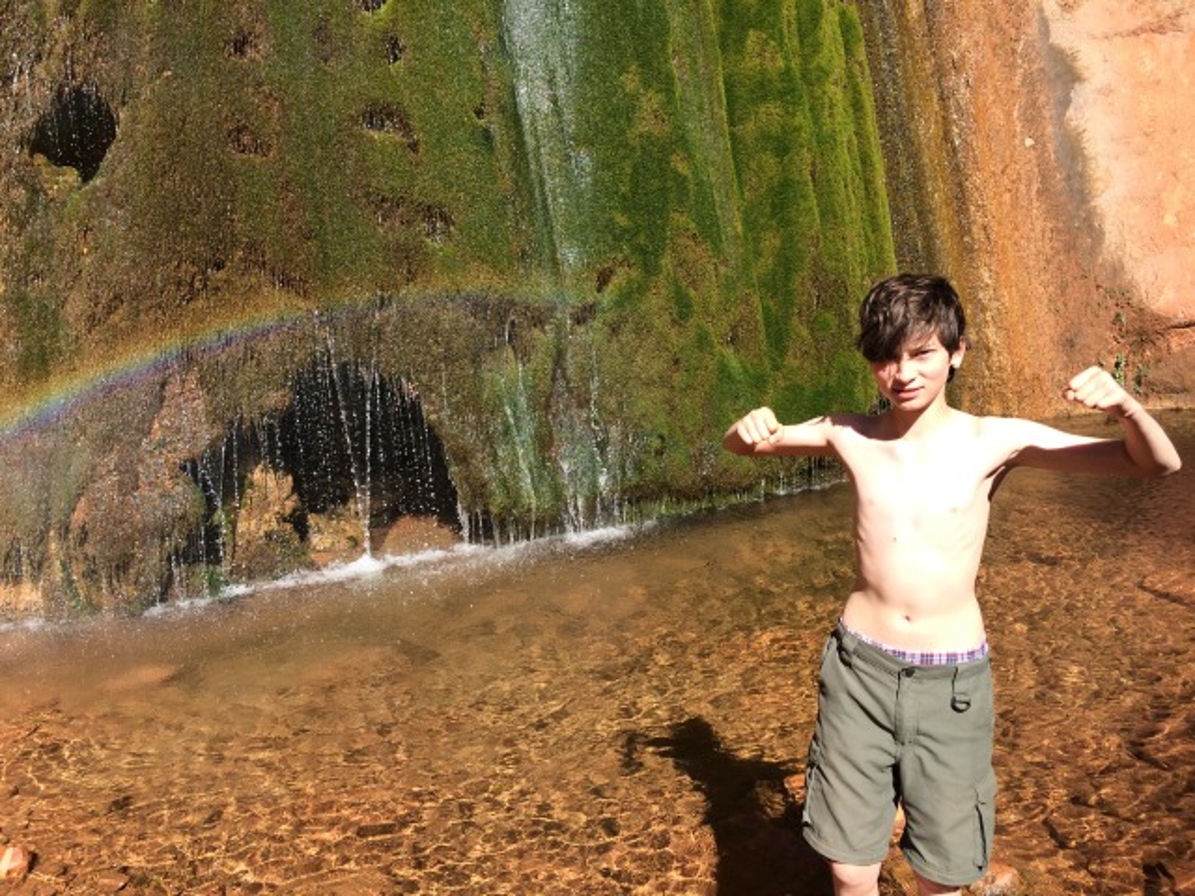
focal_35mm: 29
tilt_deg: -11.5
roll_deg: +3.3
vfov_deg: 48.2
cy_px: 448
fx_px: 1001
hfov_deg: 61.7
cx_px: 598
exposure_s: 1/1053
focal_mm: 4.15
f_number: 2.2
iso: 32
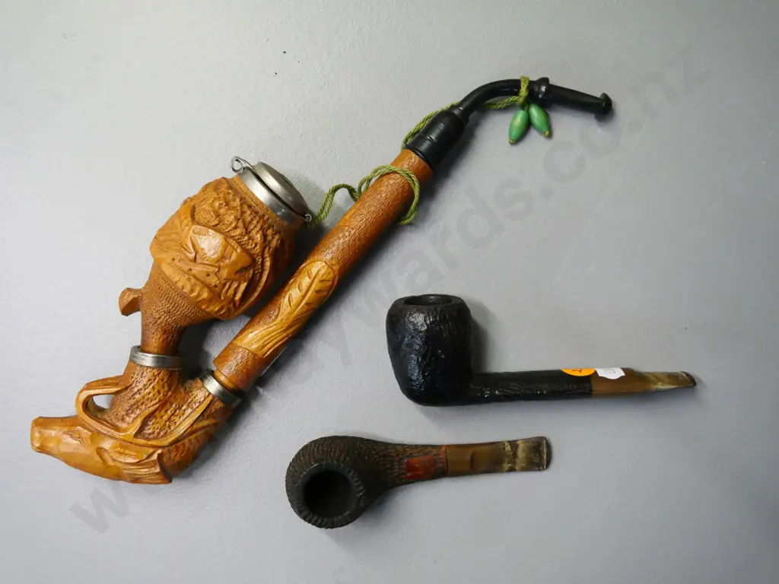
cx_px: 390
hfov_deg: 46.8
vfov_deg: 36.0
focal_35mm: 40
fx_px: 900
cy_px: 292
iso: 3200
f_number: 5
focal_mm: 20
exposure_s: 1/160
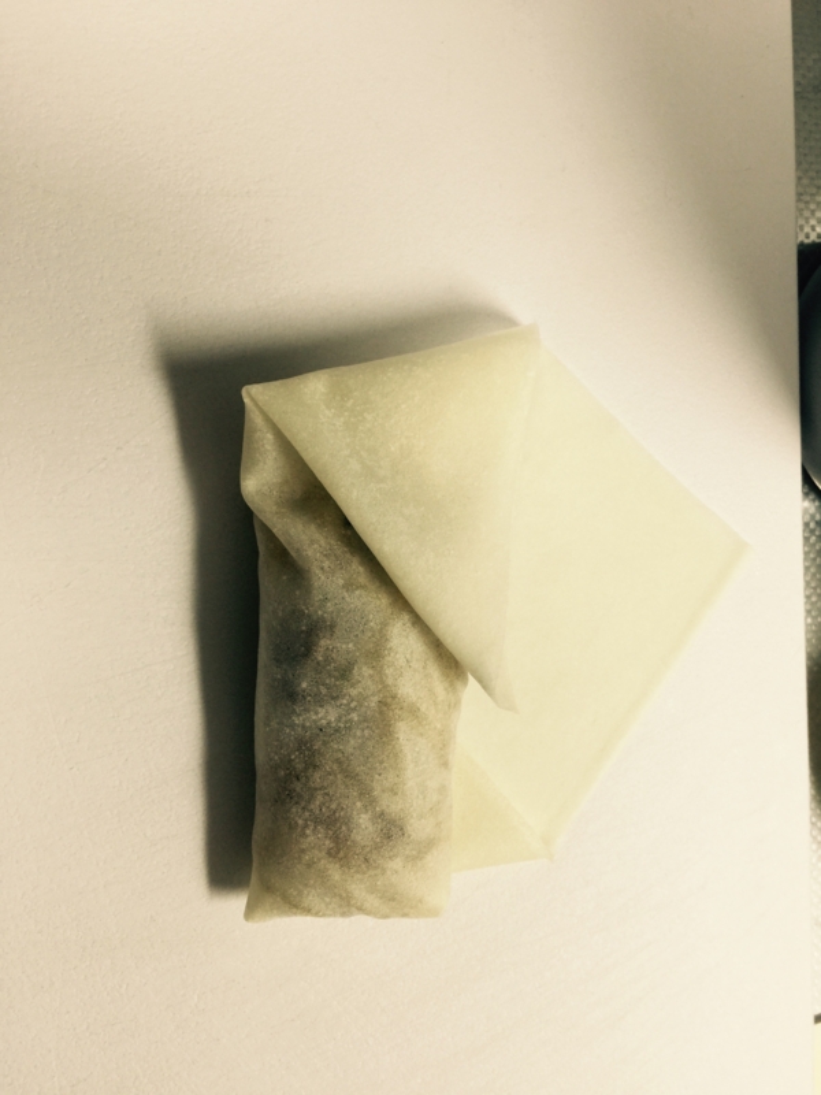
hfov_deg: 48.2
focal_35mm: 29
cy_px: 548
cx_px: 410
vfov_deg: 61.7
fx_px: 917
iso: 40
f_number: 2.2
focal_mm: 4.15
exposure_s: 1/33
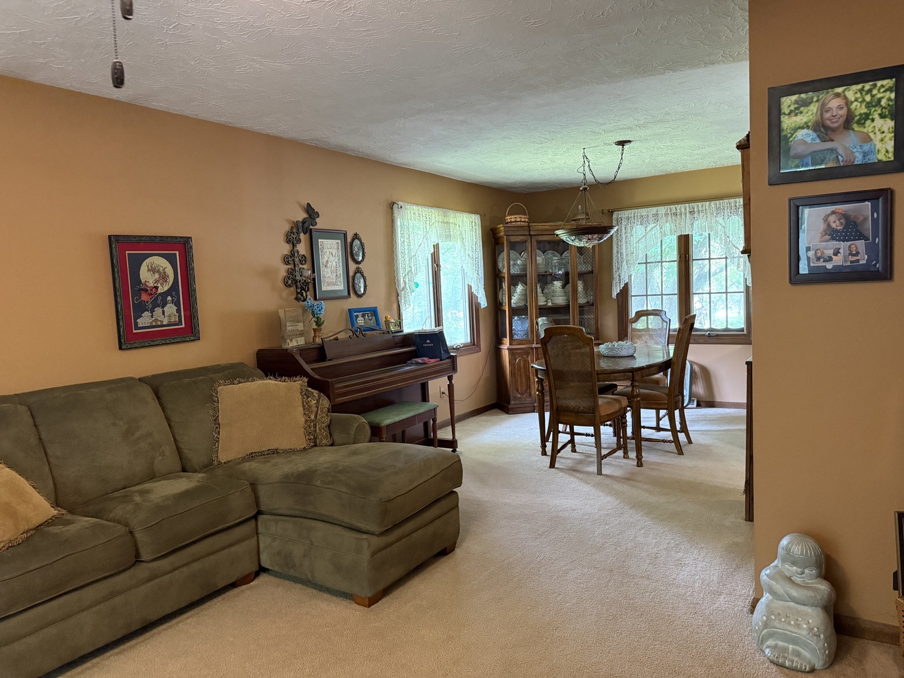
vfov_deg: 56.8
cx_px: 452
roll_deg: +1.7
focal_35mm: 24
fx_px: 627
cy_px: 339
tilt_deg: -3.4
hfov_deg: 71.6
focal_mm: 6.76
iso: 800
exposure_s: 1/60
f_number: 1.78
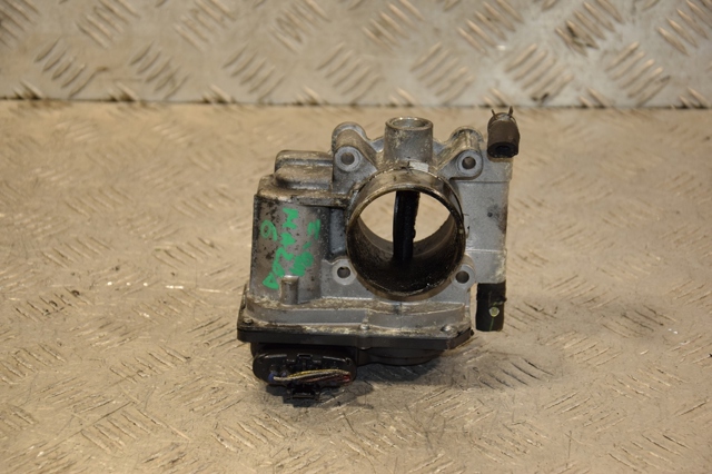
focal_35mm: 105
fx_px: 2076
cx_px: 356
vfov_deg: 13.0
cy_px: 237
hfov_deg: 19.5
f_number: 5.3
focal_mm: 70
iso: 800
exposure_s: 1/125
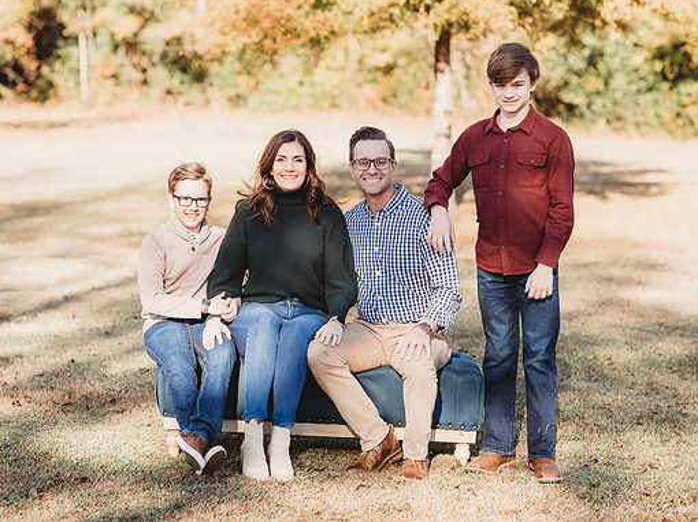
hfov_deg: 21.1
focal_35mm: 93
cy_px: 259
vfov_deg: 15.9
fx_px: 1874
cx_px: 342
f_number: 2.5
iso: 200
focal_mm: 85
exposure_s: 1/1000
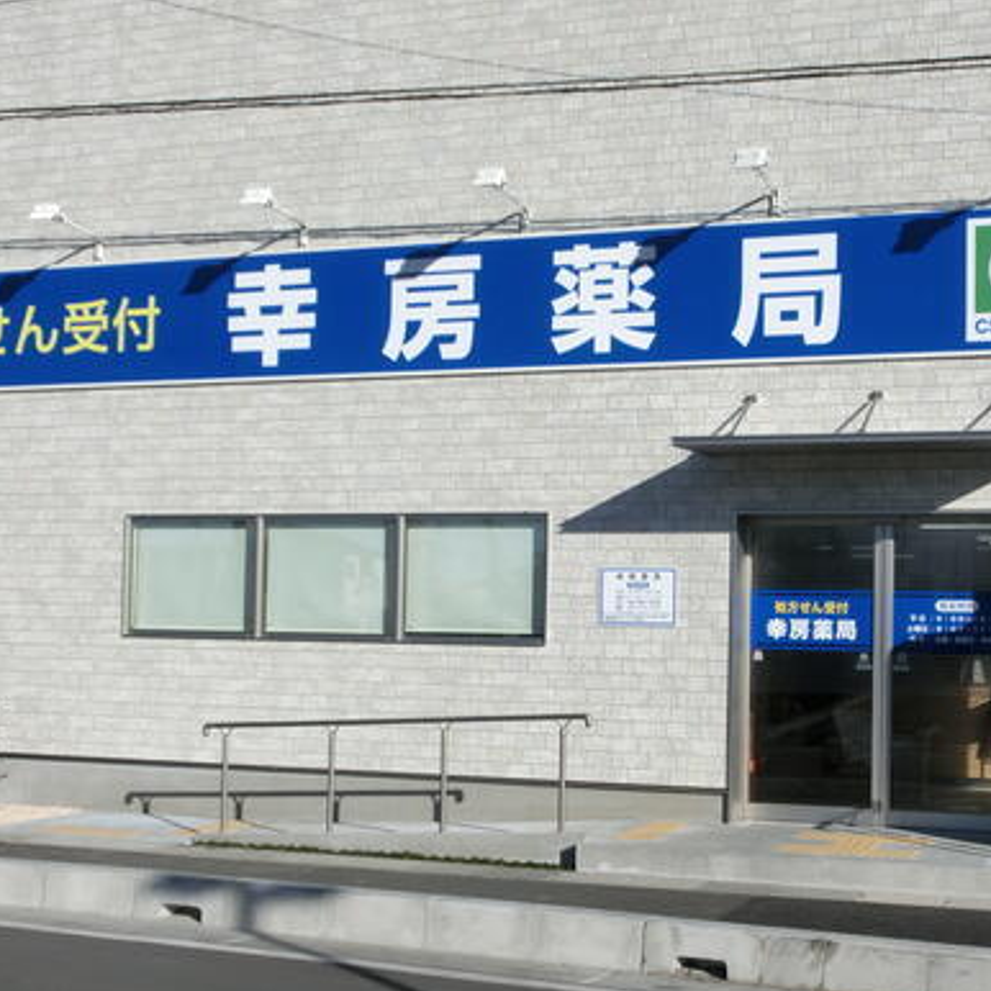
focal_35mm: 55
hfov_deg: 30.9
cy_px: 575
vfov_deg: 31.0
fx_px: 1781
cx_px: 637
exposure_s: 1/250
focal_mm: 7.15
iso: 80
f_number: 10.1
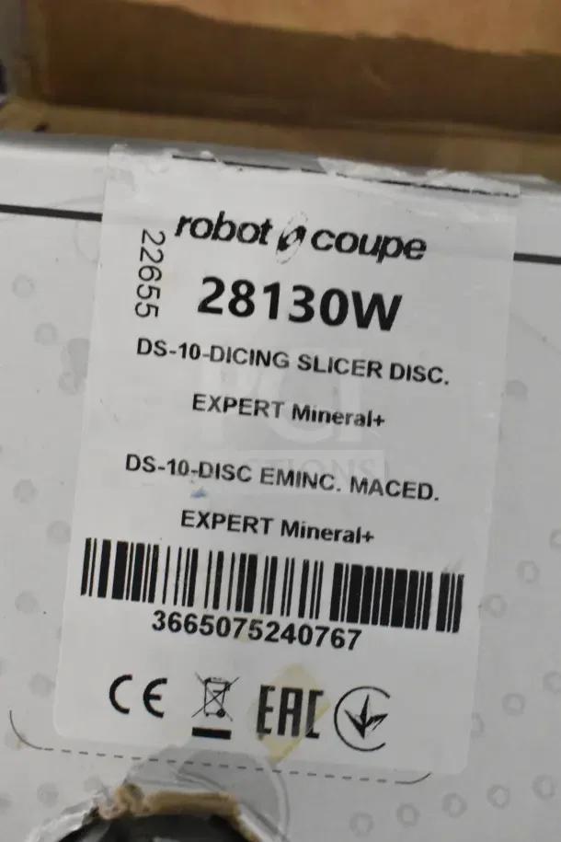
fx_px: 1192
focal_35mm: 51
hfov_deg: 26.5
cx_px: 280
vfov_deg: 38.9
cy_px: 421
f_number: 5.6
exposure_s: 1/125
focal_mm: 34
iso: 6400
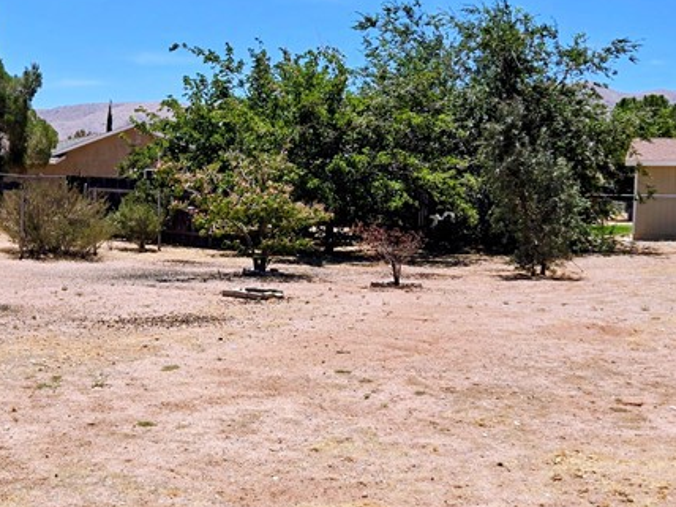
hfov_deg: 34.9
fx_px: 1074
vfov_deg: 26.5
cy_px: 280
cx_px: 287
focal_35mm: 55
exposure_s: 1/2327
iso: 25
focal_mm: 5.4
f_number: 1.8
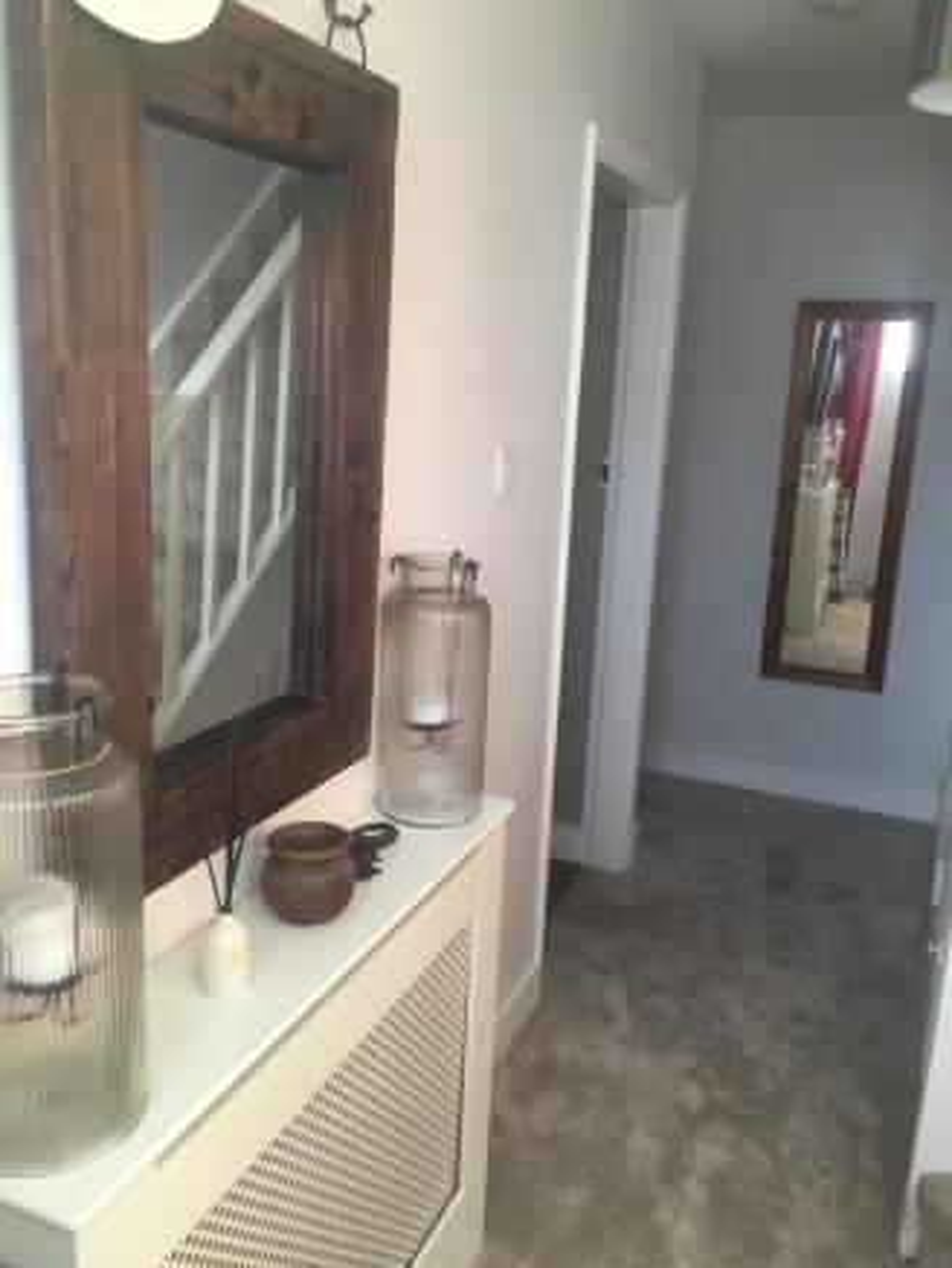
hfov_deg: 48.2
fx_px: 1063
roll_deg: -2.8
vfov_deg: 61.6
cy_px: 634
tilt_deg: -18.3
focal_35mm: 29
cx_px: 476
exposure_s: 1/33
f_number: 2.2
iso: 80
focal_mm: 4.15
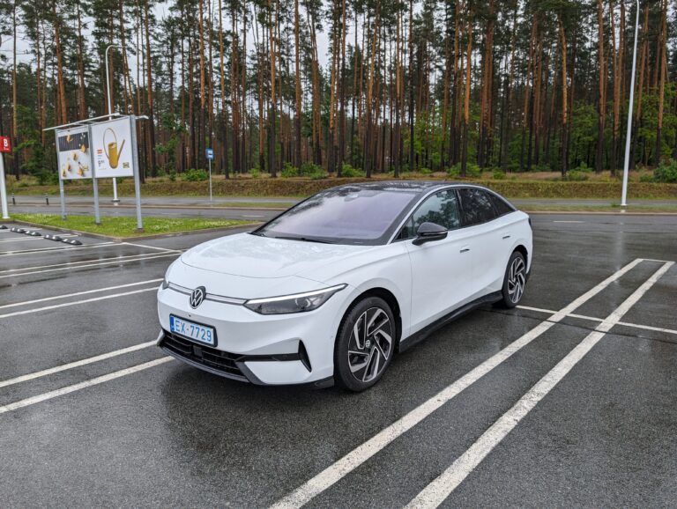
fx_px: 470
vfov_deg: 56.9
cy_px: 254
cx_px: 338
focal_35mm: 24
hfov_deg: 71.5
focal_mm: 6.9
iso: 18
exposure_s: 1/459
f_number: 1.68
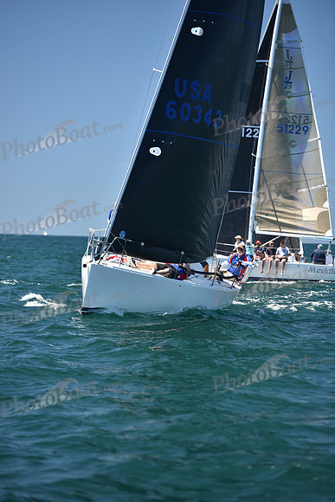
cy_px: 251
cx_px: 168
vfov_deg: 14.2
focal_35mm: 145
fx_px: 2023
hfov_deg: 9.5
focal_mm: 145
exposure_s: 1/800
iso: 250
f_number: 3.5
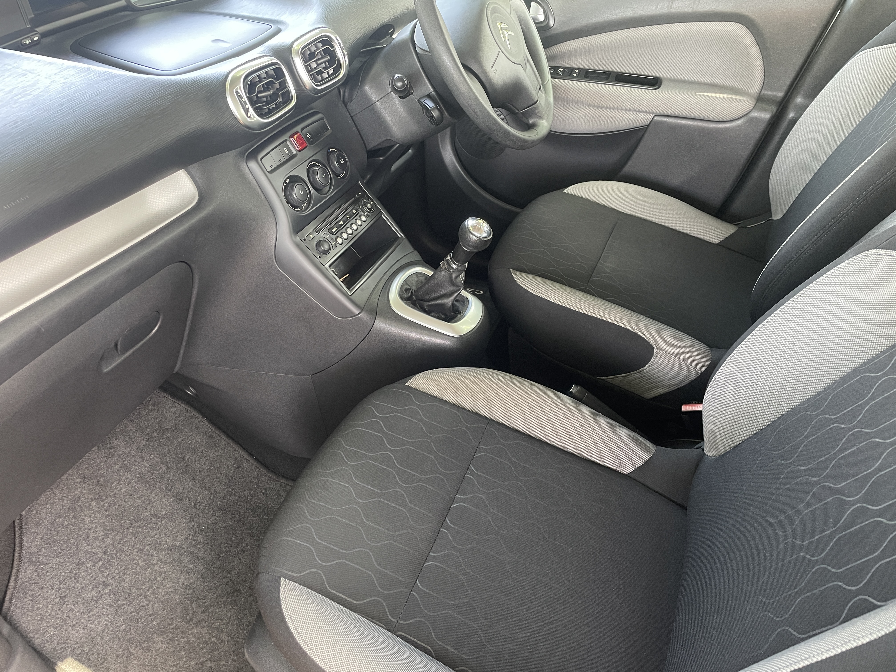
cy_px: 336
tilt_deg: -40.7
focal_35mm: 26
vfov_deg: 53.1
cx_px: 448
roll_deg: +0.5
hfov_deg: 67.3
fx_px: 673
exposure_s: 1/60
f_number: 1.6
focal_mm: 4.2
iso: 400
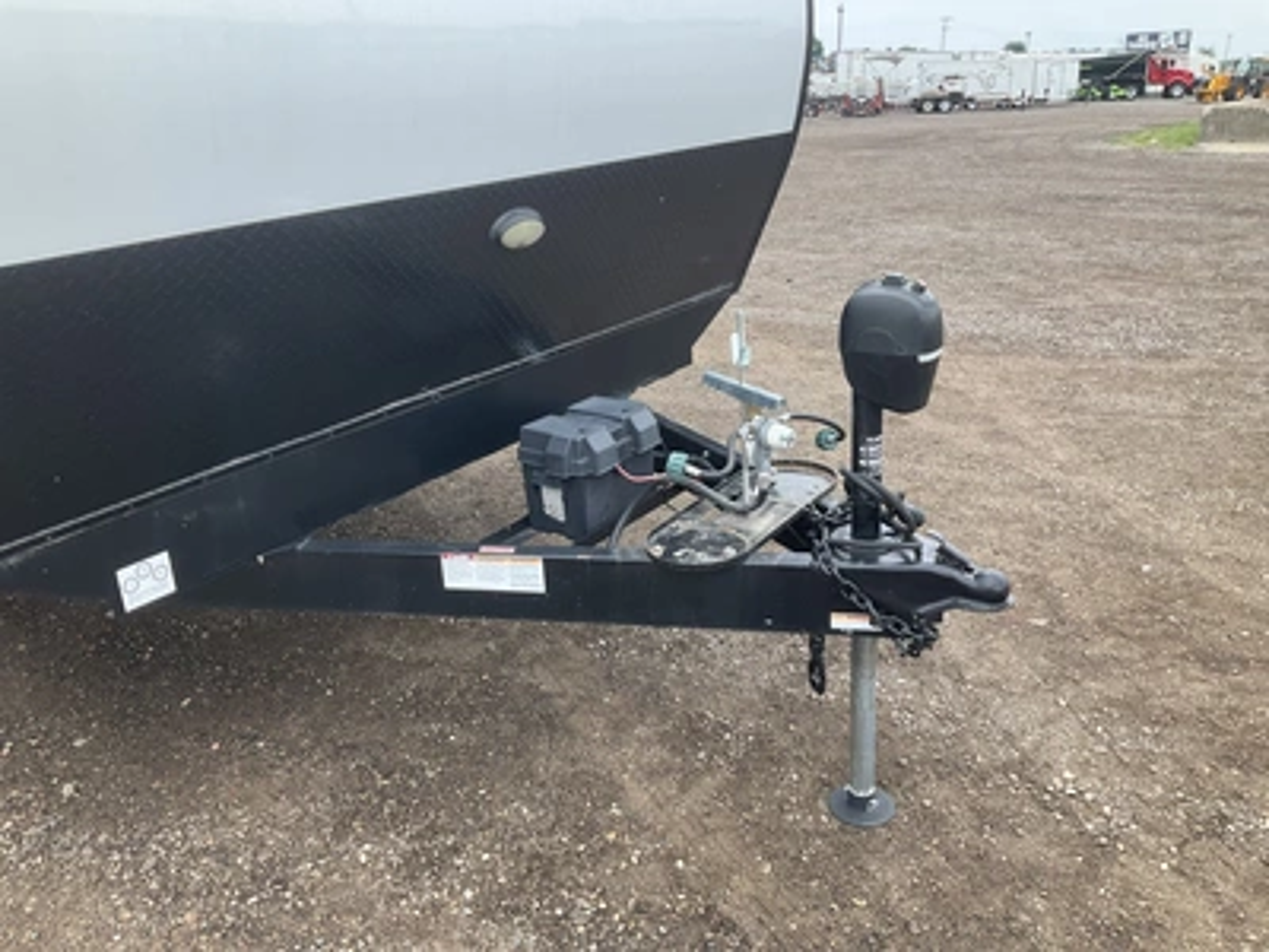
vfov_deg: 48.2
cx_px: 634
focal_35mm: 29
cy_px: 476
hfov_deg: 61.7
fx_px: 1063
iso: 25
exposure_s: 1/294
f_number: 1.8
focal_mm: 3
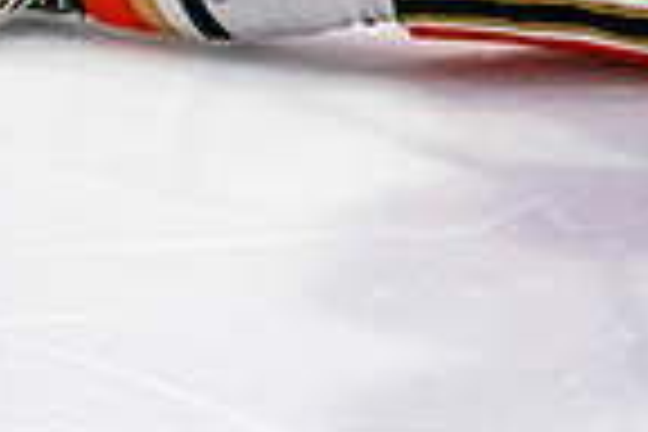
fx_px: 6012
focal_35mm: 334
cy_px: -530
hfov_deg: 6.2
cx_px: 464
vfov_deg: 4.1
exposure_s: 1/640
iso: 800
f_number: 2.8
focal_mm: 70
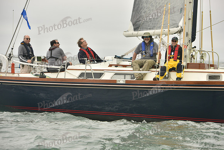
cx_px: 112
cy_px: 75
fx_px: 996
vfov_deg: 8.6
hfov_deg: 12.8
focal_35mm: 160
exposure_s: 1/800
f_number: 8
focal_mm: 160
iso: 320
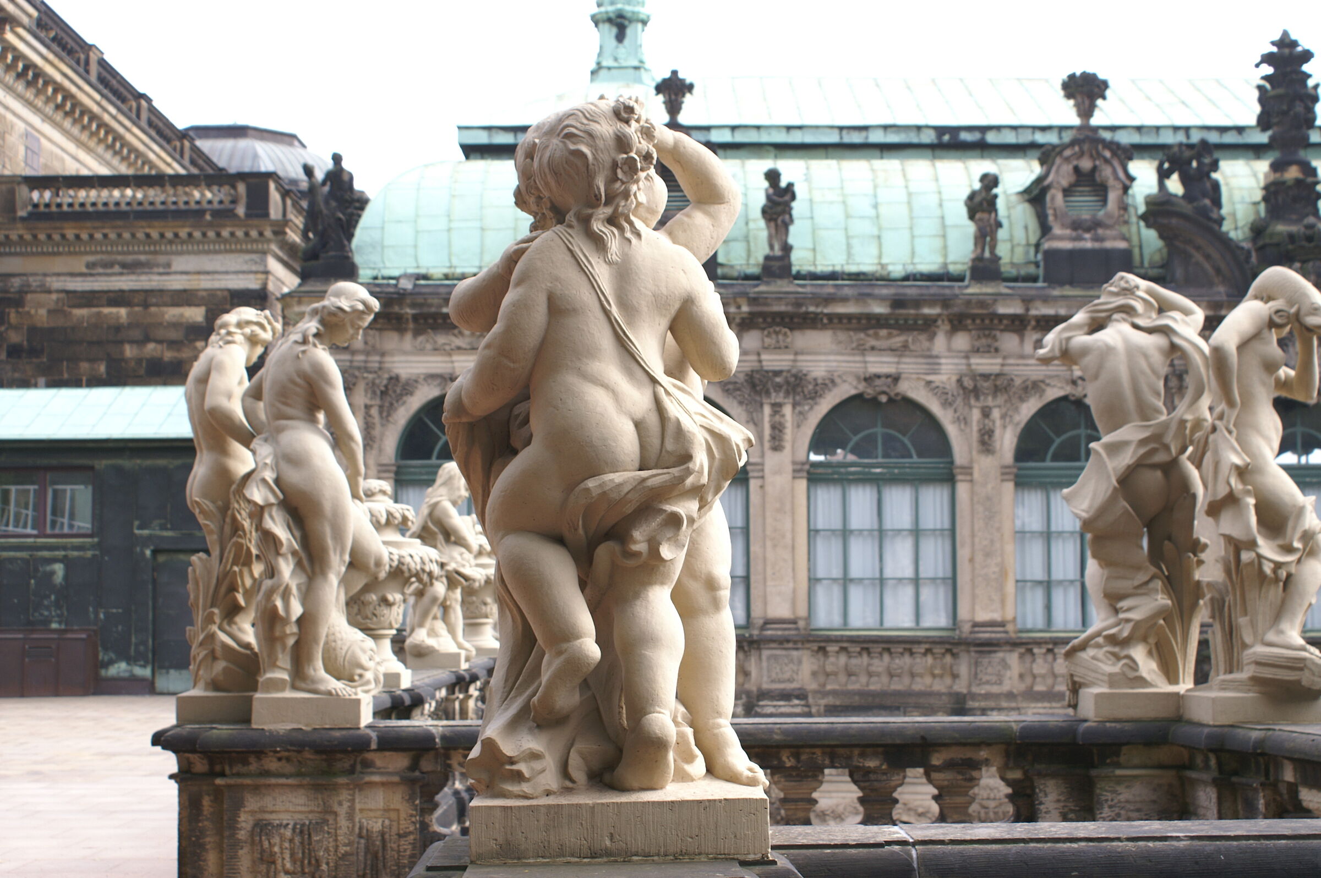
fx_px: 1925
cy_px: 439
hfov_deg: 37.9
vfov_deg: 25.7
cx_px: 660
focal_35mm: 52
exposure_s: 1/80
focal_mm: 35
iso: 100
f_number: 5.6
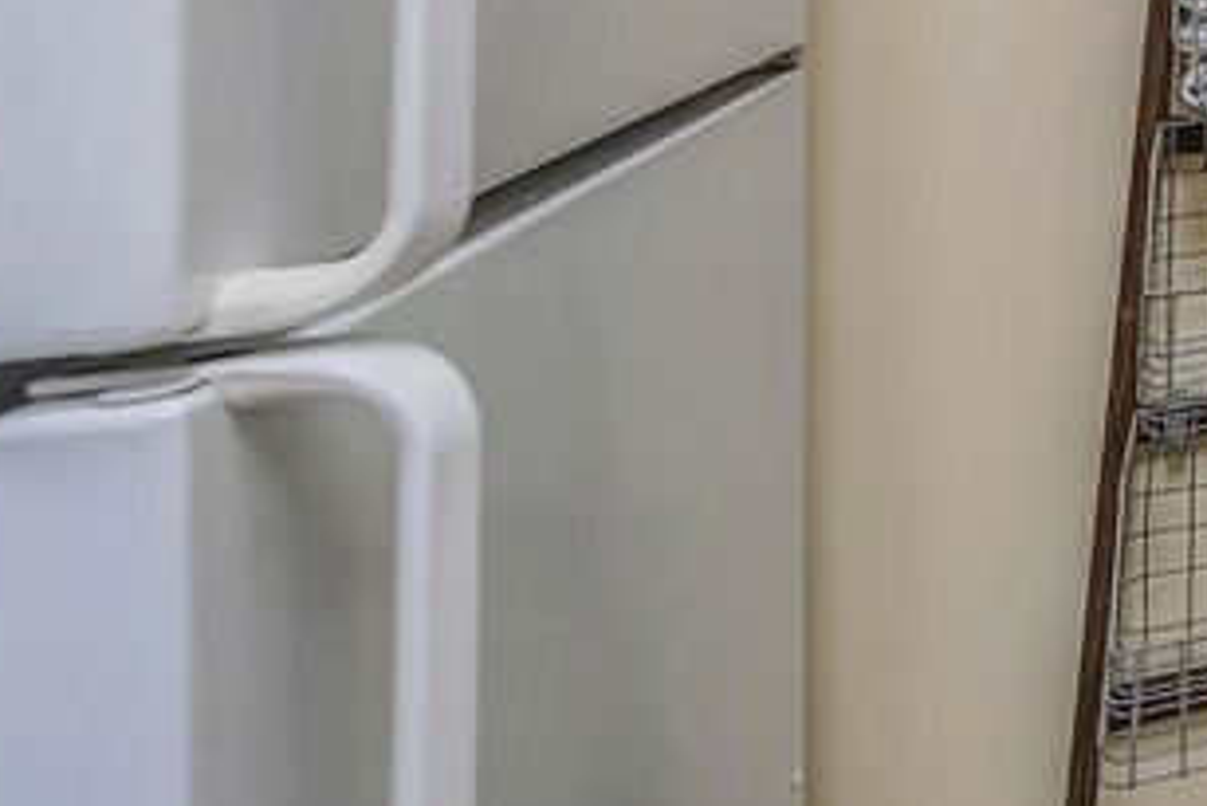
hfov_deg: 26.4
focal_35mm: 40
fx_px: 1342
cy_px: -124
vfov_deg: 29.4
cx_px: 1954
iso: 100
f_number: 5.6
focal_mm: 12
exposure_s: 1/13
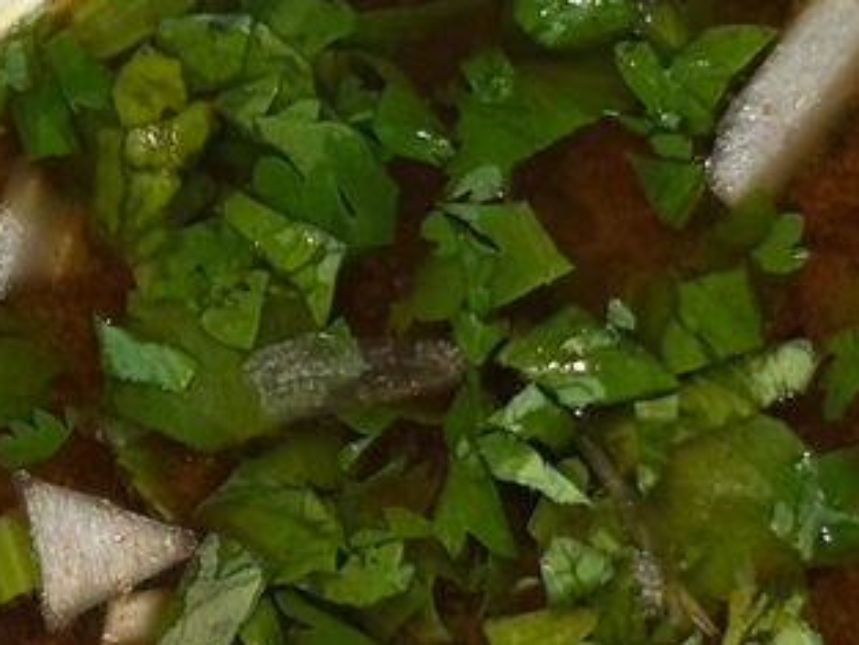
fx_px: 4419
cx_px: -91
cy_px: 601
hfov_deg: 11.0
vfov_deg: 8.3
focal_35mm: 178
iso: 200
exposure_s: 1/60
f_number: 1.78
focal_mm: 6.76
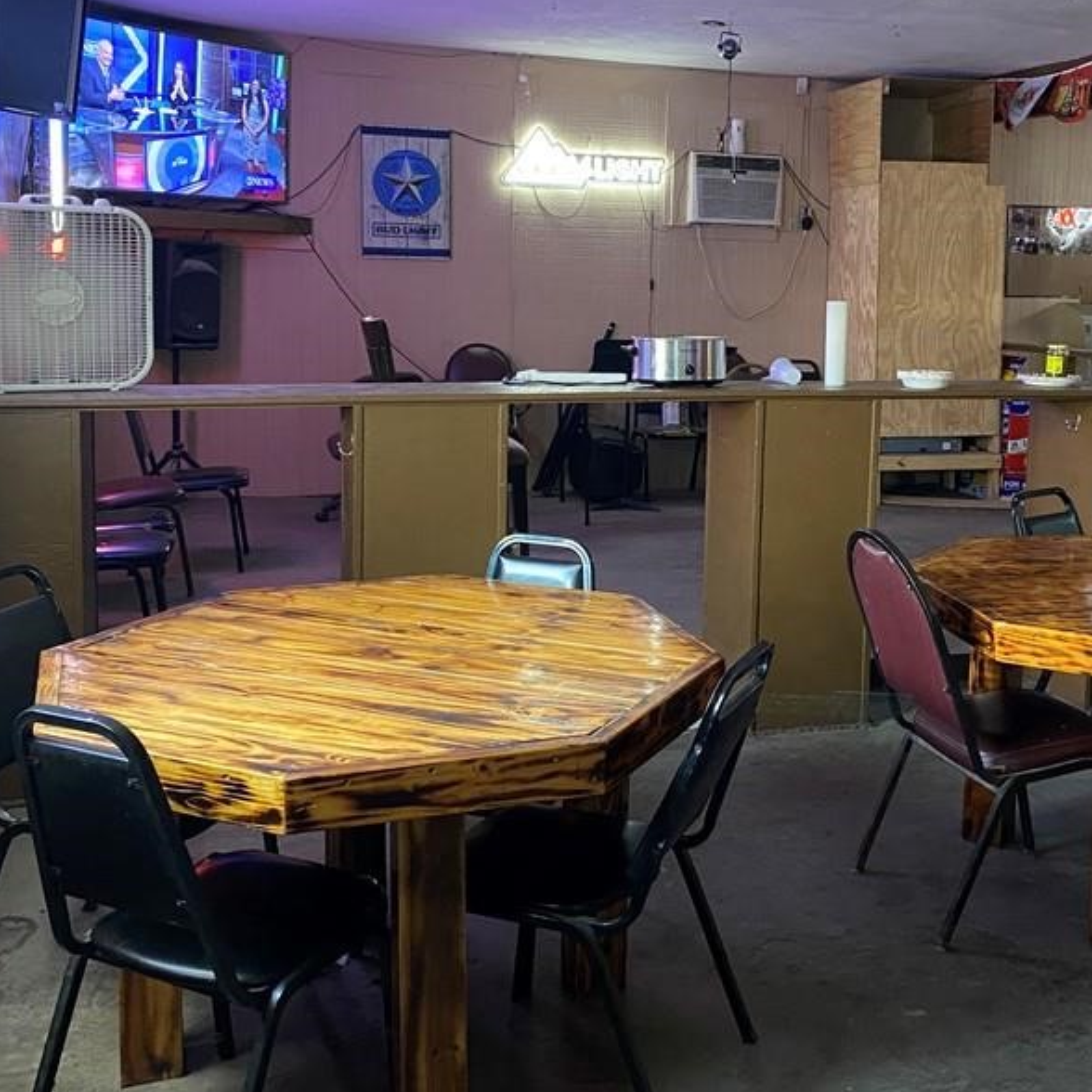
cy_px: 438
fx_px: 1428
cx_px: 708
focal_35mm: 40
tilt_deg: -7.3
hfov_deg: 41.4
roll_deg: -1.6
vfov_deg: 41.7
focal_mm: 4.25
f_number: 1.8
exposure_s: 1/30
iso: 500
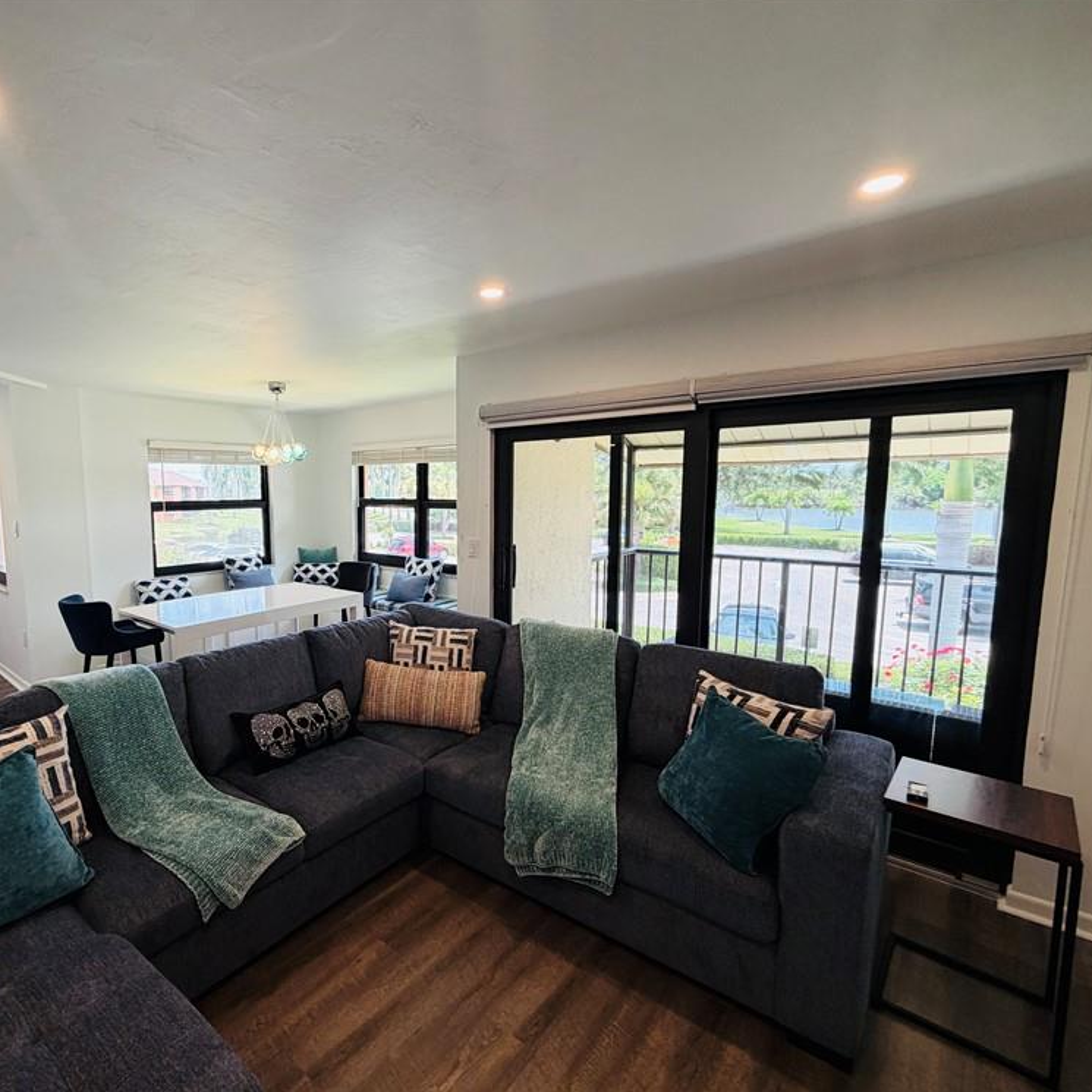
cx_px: 410
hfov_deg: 82.4
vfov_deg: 84.0
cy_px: 556
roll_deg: +0.8
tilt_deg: -6.2
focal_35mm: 17
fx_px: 607
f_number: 2.2
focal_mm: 2.22
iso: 125
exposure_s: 1/120
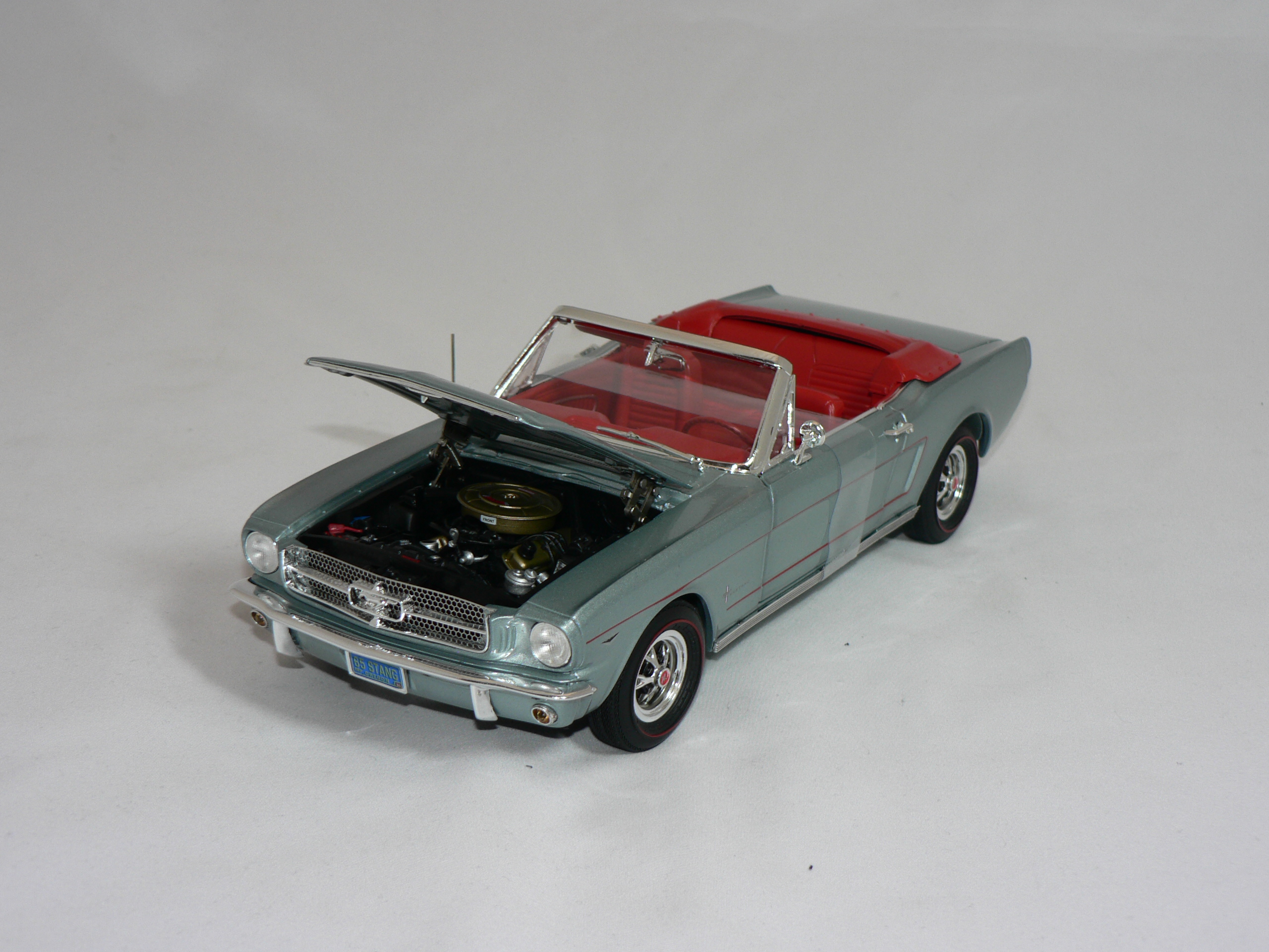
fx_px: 2163
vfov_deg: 24.8
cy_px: 476
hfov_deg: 32.7
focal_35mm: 59
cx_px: 634
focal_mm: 9.8
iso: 80
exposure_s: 1/60
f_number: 3.2
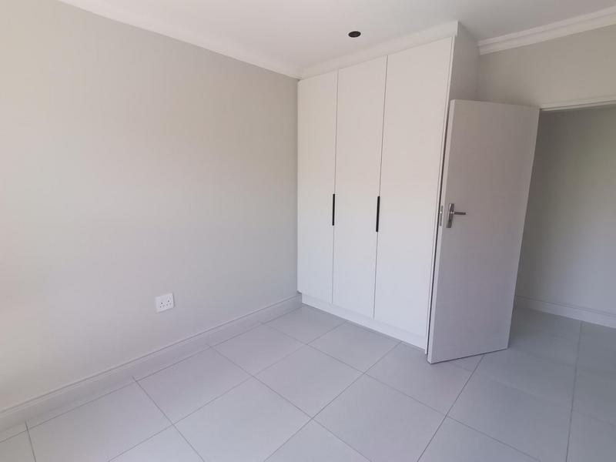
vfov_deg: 74.7
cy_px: 231
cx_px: 308
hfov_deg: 91.0
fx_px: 303
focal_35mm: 17
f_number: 2.4
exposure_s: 1/100
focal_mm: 1.78
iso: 80
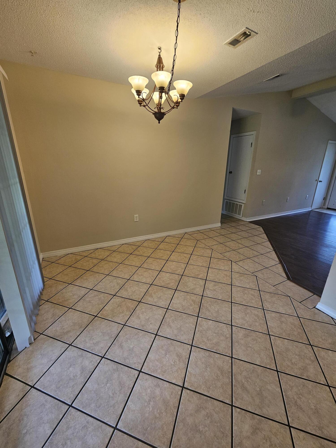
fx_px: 168
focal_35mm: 13
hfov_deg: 89.9
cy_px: 224
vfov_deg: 106.2
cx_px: 168
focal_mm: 2.2
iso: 64
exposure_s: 1/60
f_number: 2.2
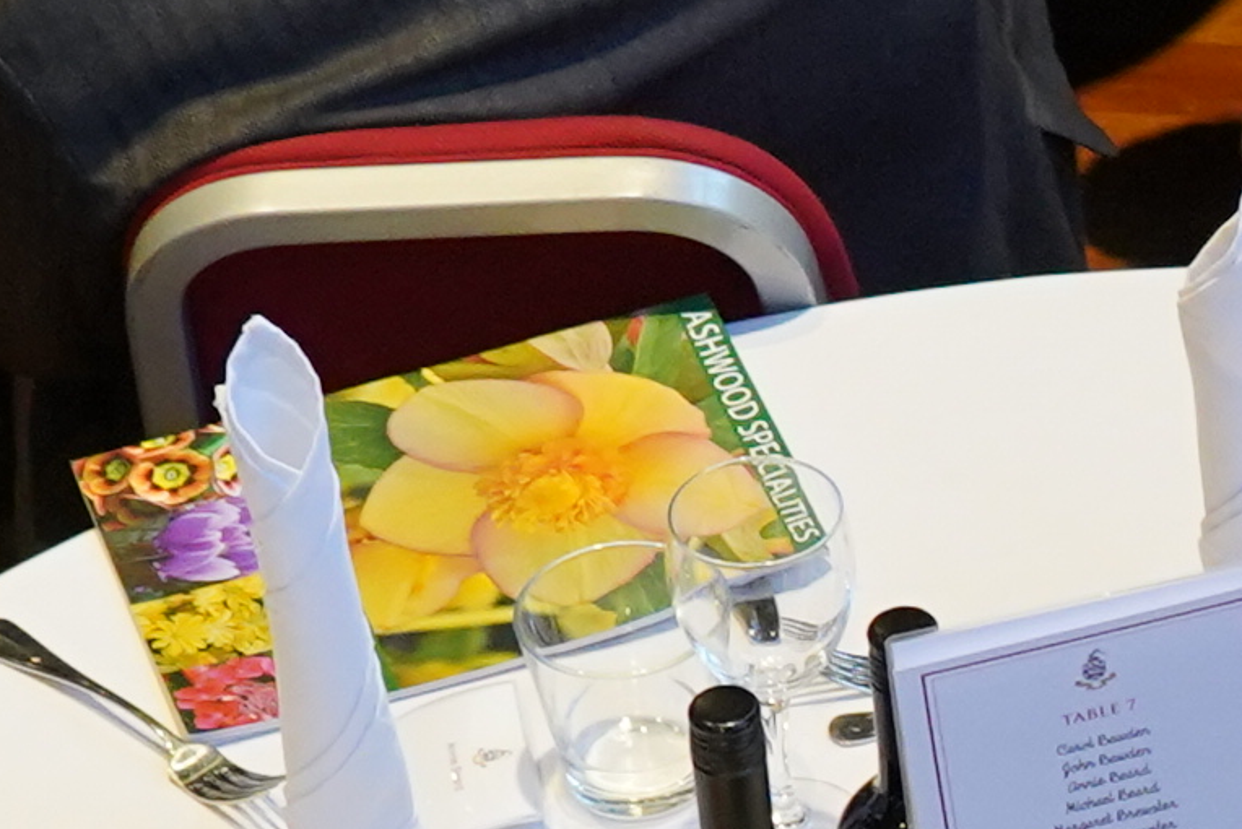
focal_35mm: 314
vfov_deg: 4.4
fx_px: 10837
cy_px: 849
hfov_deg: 6.5
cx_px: 1878
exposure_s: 1/160
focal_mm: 40
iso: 2000
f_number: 4
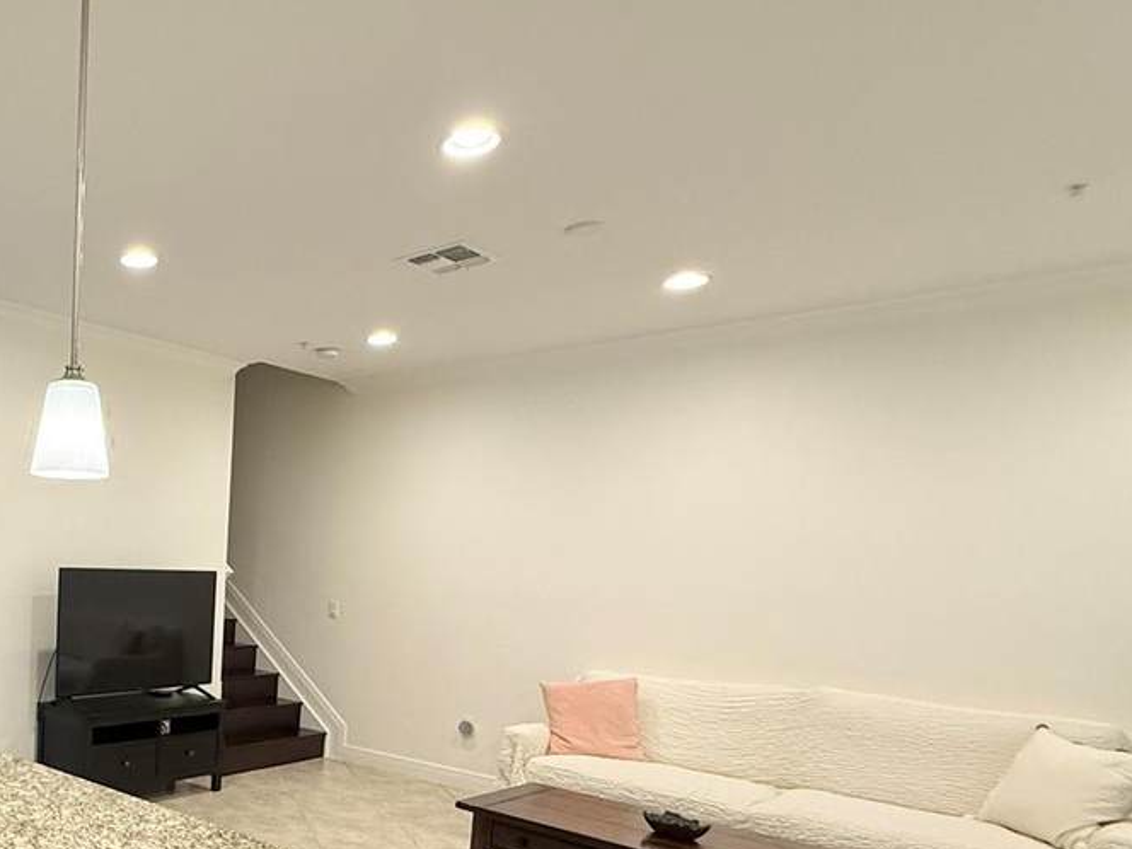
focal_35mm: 27
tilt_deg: -5.5
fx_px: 883
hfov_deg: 54.9
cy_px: 639
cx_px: 73
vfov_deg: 49.3
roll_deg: -2.1
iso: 320
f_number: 2.2
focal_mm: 2.22
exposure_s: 1/60
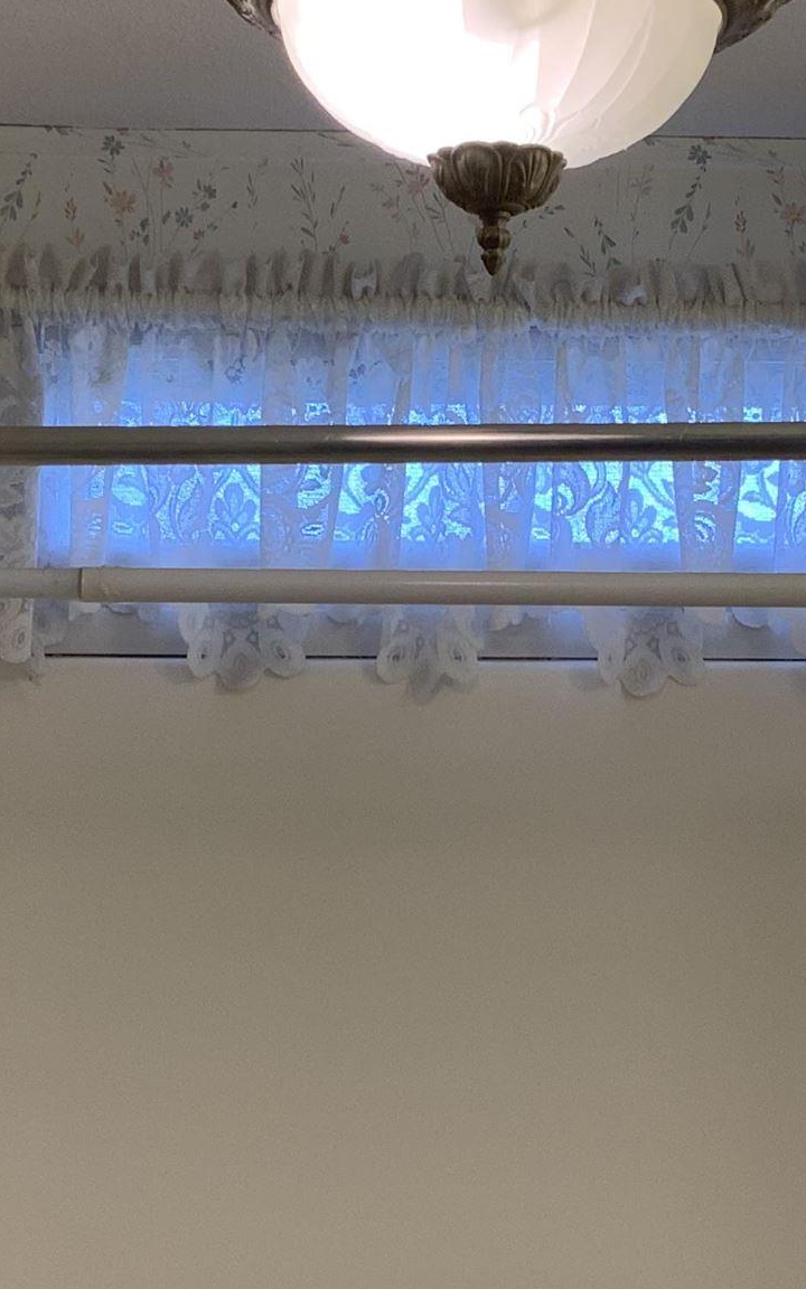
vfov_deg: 25.2
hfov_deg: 15.9
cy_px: 648
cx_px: 534
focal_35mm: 82
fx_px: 2882
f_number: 1.8
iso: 50
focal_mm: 3
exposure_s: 1/120
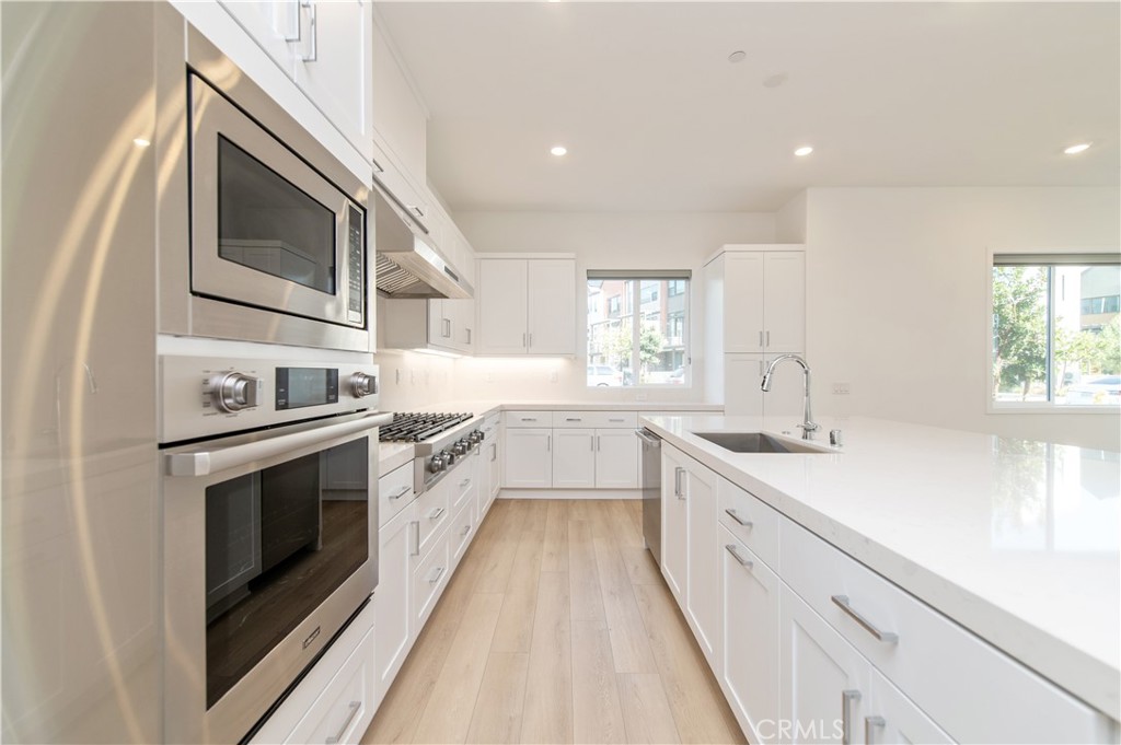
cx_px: 560
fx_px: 436
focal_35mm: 14
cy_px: 372
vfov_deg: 81.1
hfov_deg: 104.3
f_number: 4.5
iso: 200
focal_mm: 14
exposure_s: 1/80
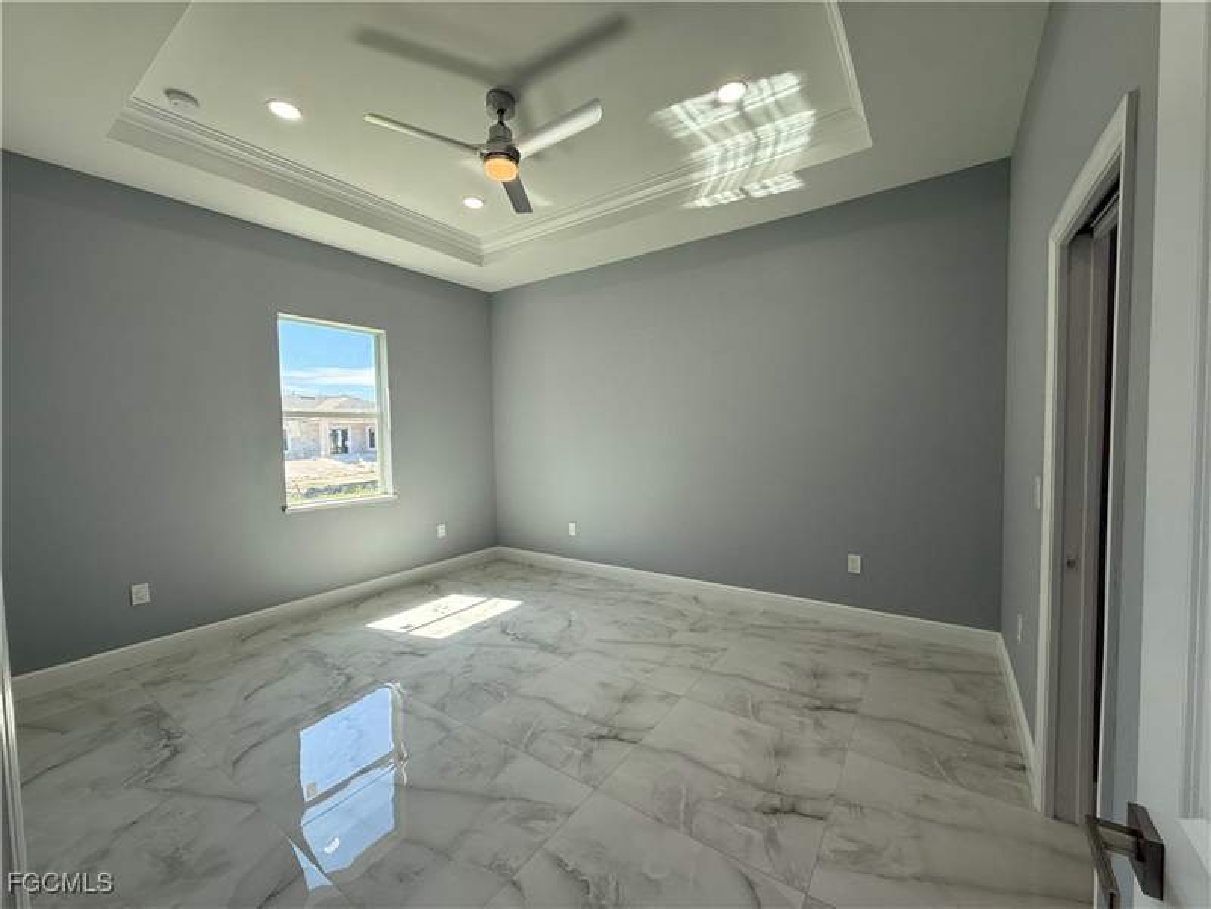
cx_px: 606
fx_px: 490
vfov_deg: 85.7
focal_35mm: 14
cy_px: 454
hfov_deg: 102.1
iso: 64
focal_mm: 2.22
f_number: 2.2
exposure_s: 1/223
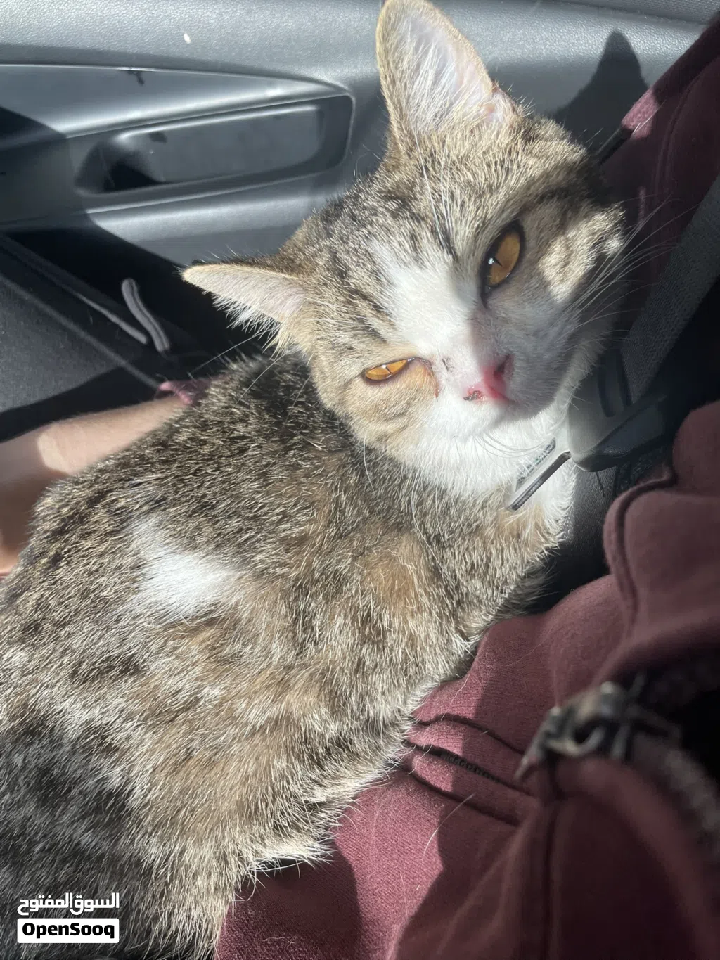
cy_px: 480
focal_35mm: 26
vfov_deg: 67.3
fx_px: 721
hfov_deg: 53.1
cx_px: 360
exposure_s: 1/774
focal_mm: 4.2
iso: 32
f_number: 1.6
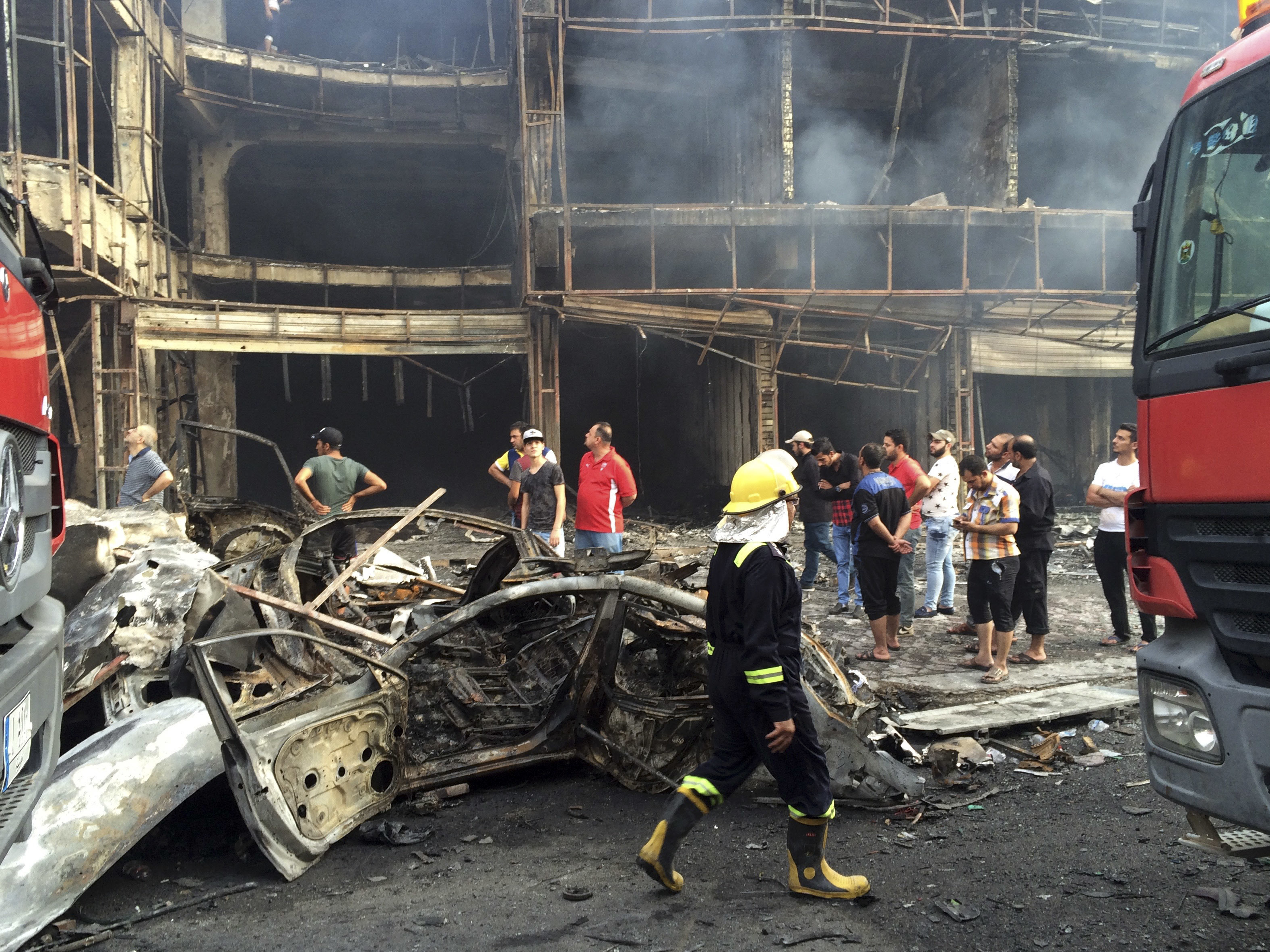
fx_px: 1101
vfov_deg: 46.8
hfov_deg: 60.0
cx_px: 619
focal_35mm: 30
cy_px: 467
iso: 40
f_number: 2.2
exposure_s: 1/100
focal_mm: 4.15
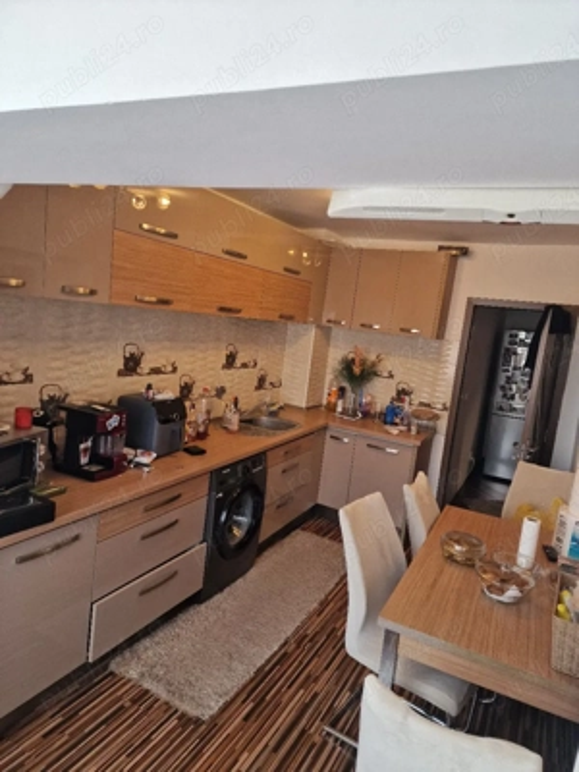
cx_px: 290
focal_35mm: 23
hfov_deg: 58.9
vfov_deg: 73.9
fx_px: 513
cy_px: 386
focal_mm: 6.4
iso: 125
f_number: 1.8
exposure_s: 1/100
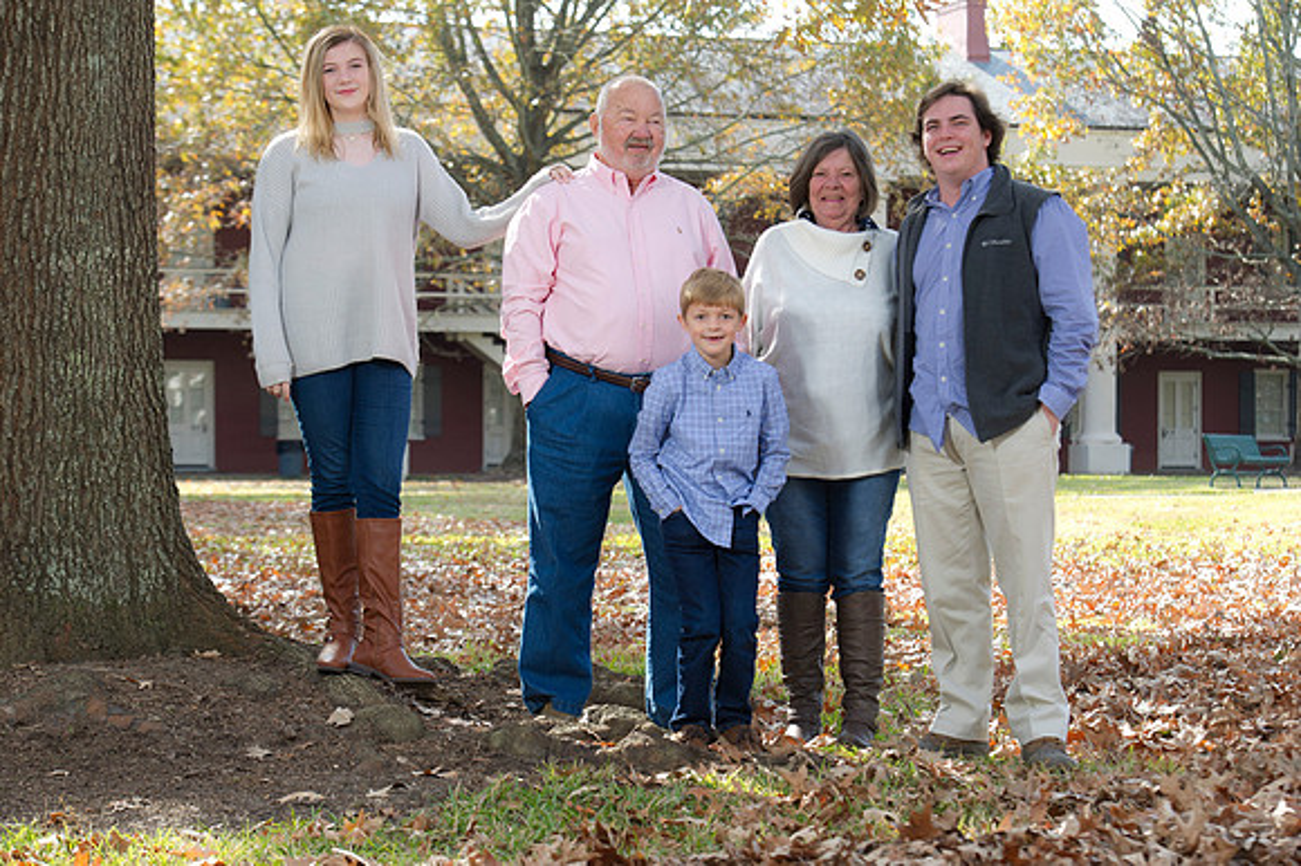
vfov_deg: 14.4
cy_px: 433
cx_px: 650
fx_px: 3431
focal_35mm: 95
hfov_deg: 21.5
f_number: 6.3
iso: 160
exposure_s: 1/100
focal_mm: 95
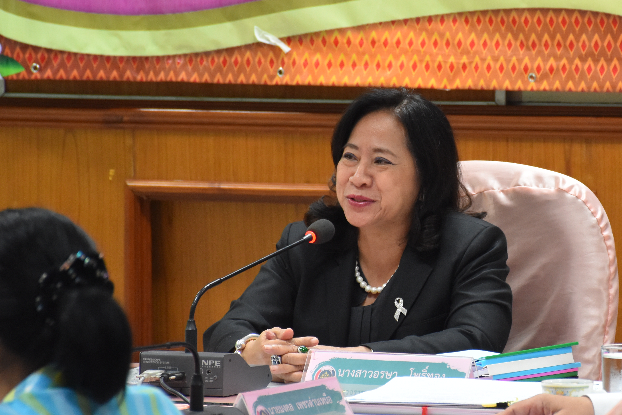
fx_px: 5097
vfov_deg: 4.7
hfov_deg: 7.0
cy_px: 204
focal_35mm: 295
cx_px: 470
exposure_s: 1/60
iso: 1600
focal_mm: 112
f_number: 5.6
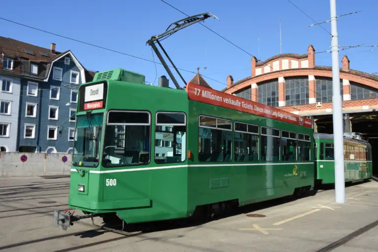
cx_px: 189
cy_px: 126
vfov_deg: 41.7
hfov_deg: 59.5
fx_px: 331
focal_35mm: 32
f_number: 20
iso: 100
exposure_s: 1/30
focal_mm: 21
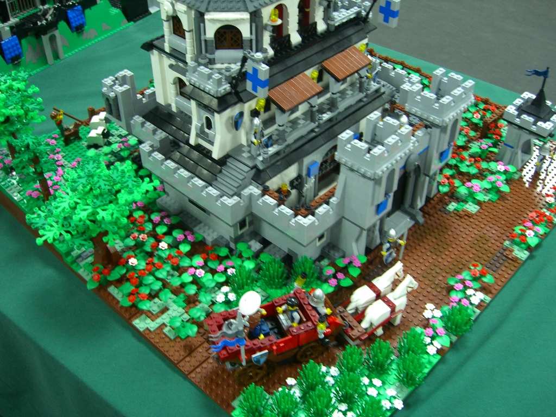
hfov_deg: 49.0
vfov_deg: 37.7
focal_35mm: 38
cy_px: 208
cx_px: 278
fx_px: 610
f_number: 2.8
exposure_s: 1/8
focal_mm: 7.9
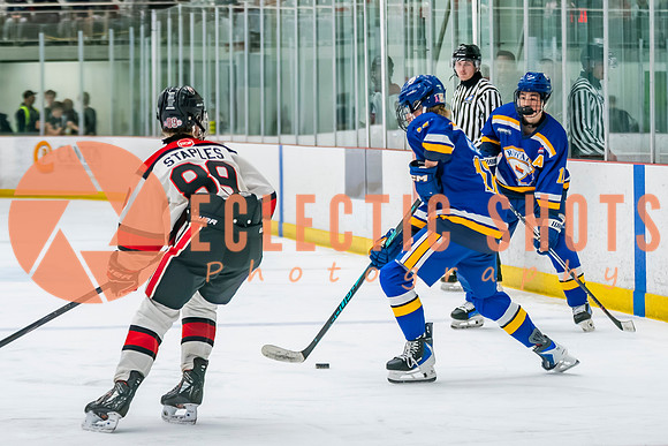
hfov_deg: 11.2
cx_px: 447
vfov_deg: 7.5
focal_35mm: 184
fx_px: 3406
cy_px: 190
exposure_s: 1/640
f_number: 2.8
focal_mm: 88
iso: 2500
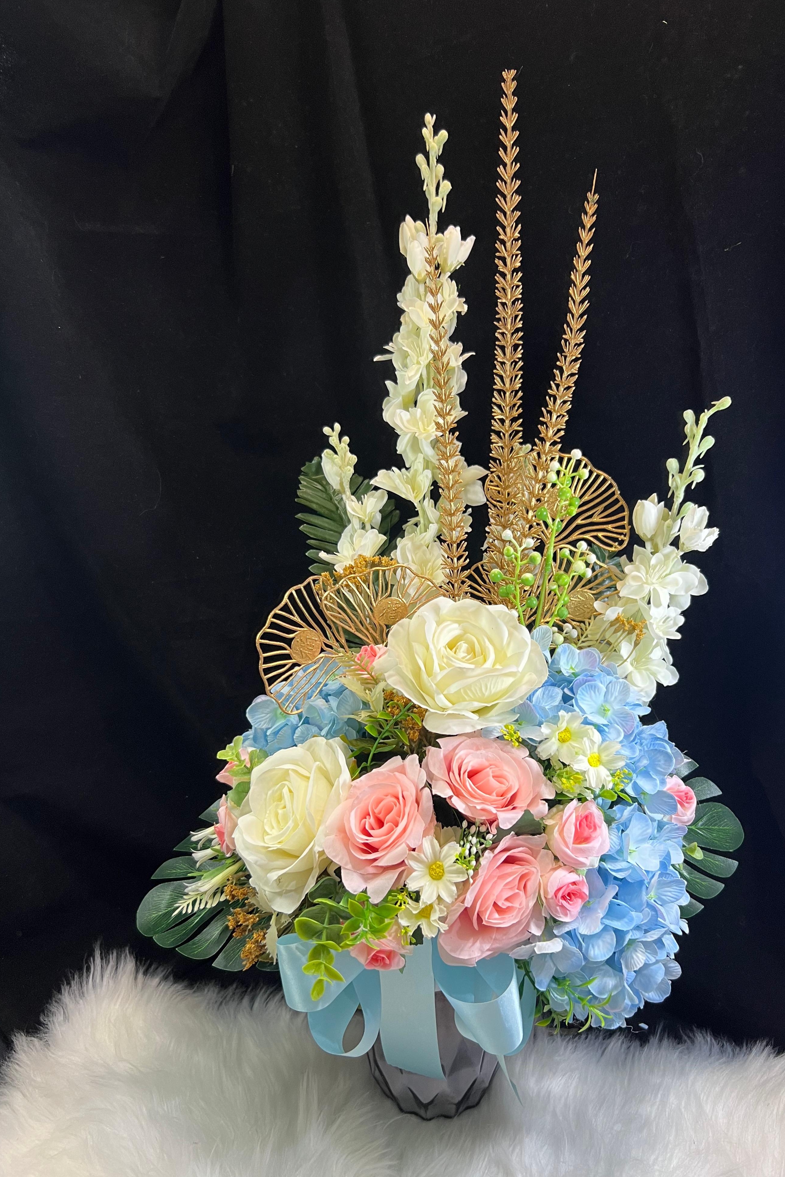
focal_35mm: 28
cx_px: 445
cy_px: 607
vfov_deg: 65.5
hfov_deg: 46.3
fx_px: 916
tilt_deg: -17.0
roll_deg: +1.9
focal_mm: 5.7
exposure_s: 1/50
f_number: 1.5
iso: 100
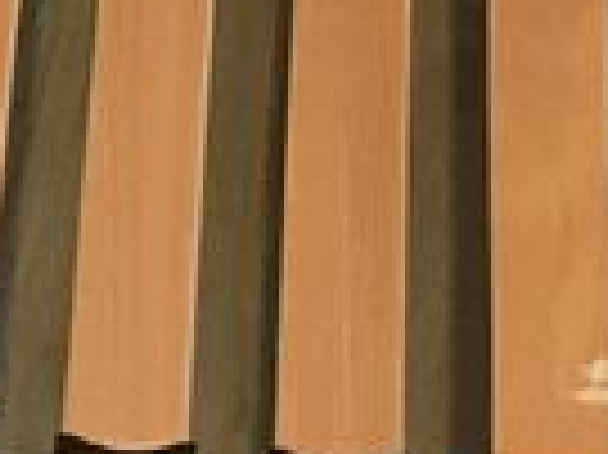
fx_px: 3773
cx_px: -405
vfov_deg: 6.9
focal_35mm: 215
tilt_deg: -47.6
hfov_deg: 8.9
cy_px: 391
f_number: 2.2
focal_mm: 4.15
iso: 200
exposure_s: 1/17
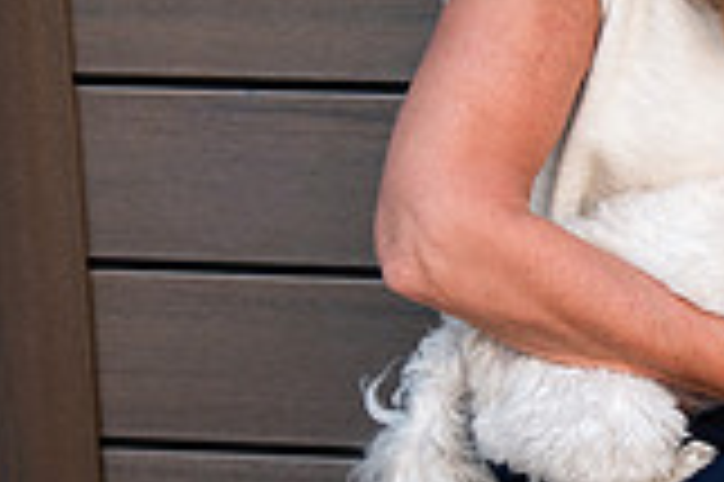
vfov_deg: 8.5
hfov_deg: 12.0
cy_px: 255
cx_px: 1147
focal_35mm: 162
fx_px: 3255
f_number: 2.8
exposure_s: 1/100
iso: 400
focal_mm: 45
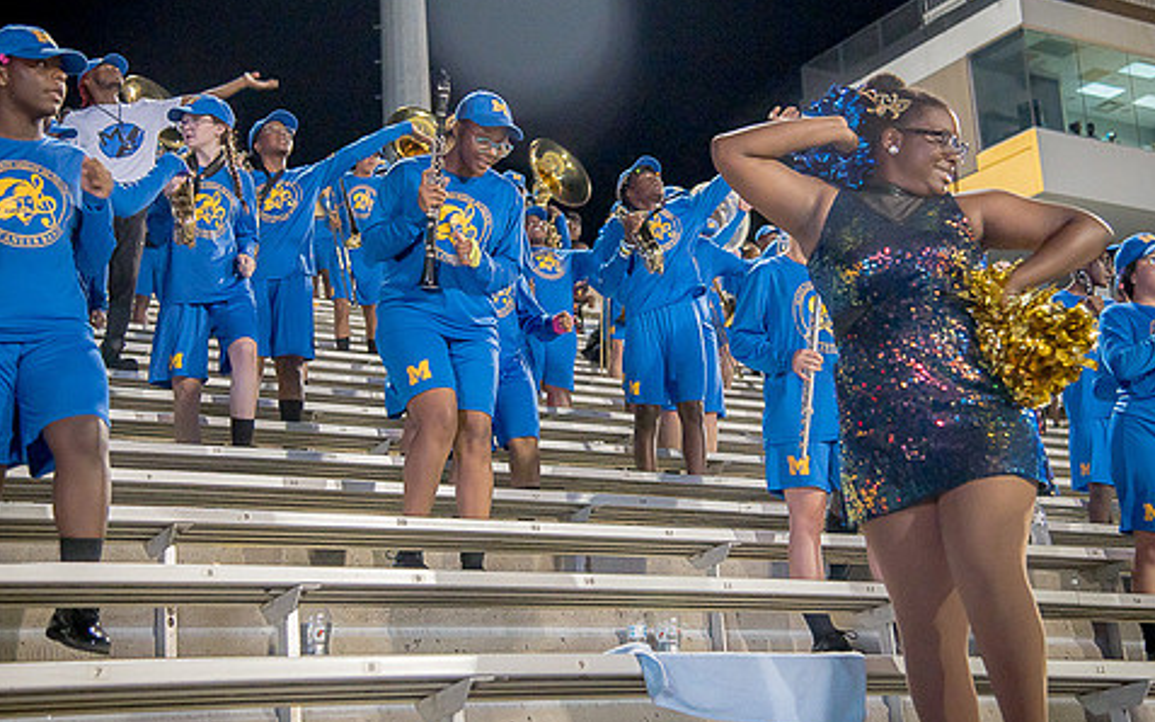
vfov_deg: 22.7
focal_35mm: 57
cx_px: 584
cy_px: 296
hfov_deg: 35.7
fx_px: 1794
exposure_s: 1/200
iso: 2000
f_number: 4
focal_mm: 46
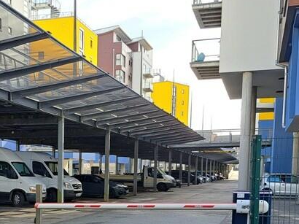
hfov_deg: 31.1
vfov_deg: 23.3
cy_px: 228
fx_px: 518
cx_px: 45
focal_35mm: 60
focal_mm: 5.23
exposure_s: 1/192
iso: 50
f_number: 1.8
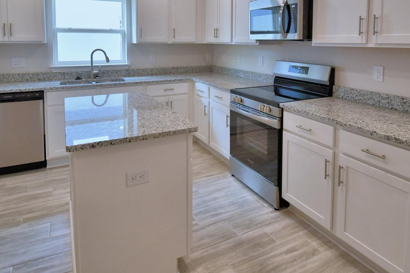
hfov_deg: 73.6
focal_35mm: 24
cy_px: 59
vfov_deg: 50.2
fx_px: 273
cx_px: 222
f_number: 4.5
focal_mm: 10
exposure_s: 1/80
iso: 400
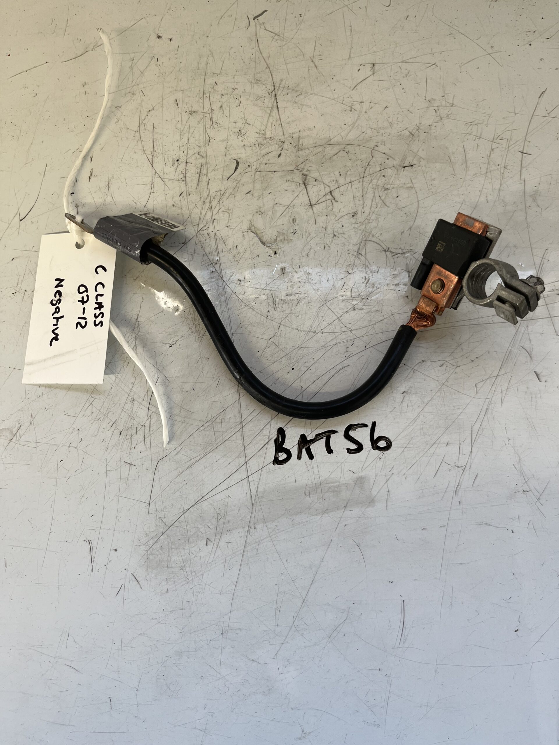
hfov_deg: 53.1
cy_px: 372
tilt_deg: -77.3
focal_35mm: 26
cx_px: 280
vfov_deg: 67.3
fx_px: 560
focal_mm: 5.1
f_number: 1.6
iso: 80
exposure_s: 1/121
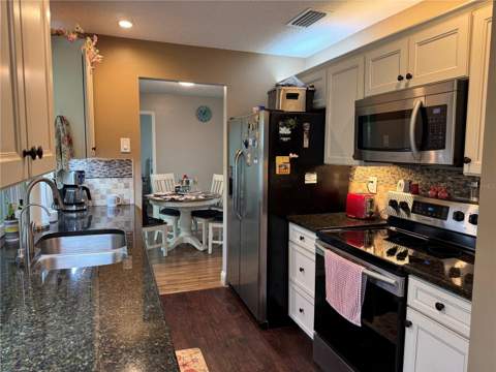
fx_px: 344
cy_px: 186
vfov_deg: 56.8
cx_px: 248
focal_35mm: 24
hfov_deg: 71.6
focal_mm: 6.76
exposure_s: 1/60
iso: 250
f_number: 1.78
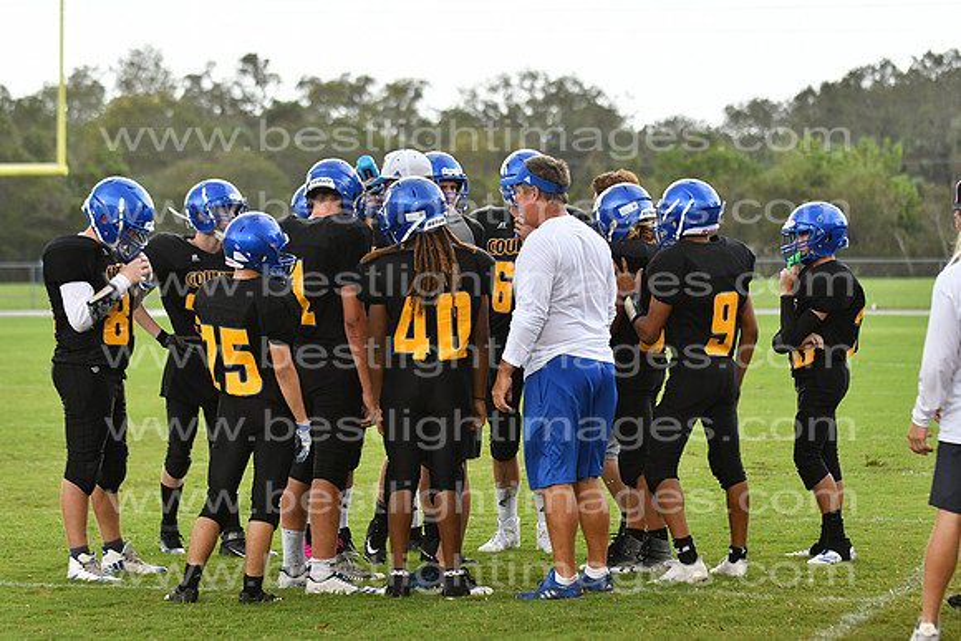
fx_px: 5607
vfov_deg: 6.5
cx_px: 480
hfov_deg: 9.8
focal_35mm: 210
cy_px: 320
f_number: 3.5
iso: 1000
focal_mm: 140
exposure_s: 1/1000
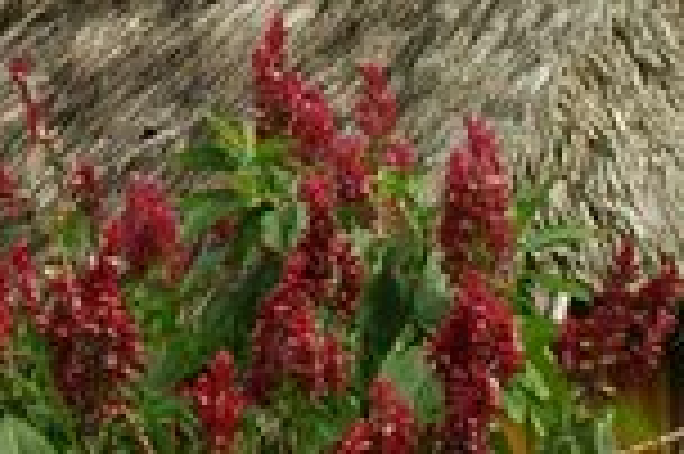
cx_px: -99
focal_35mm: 160
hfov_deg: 12.6
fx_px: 3037
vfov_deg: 8.5
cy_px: 45
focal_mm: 18
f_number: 10
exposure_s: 1/125
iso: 100
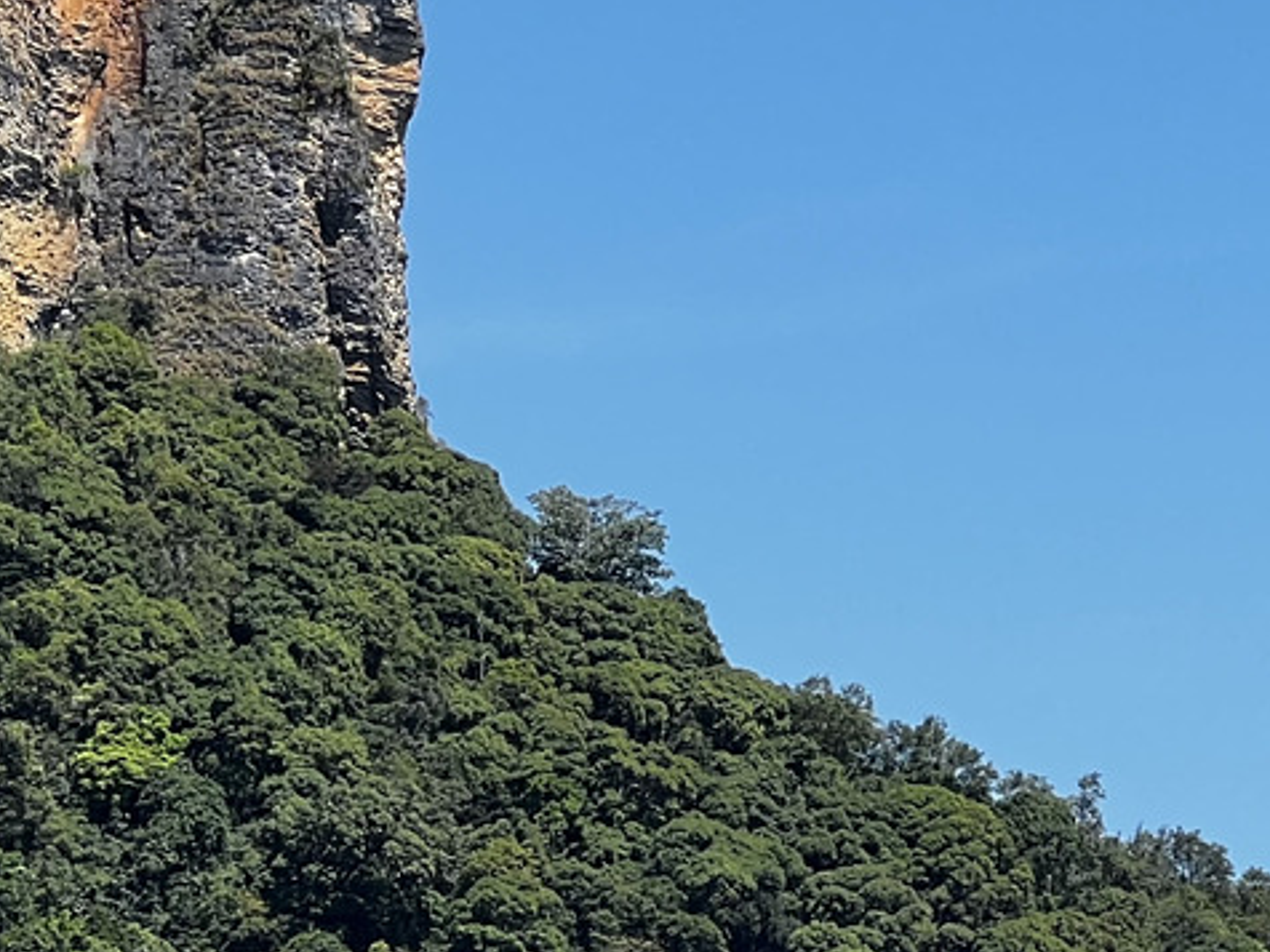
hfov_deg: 7.6
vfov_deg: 5.7
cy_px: 933
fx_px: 9502
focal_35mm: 259
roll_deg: +0.8
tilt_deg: +6.5
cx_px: 1035
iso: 32
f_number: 2.8
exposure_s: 1/681
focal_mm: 9
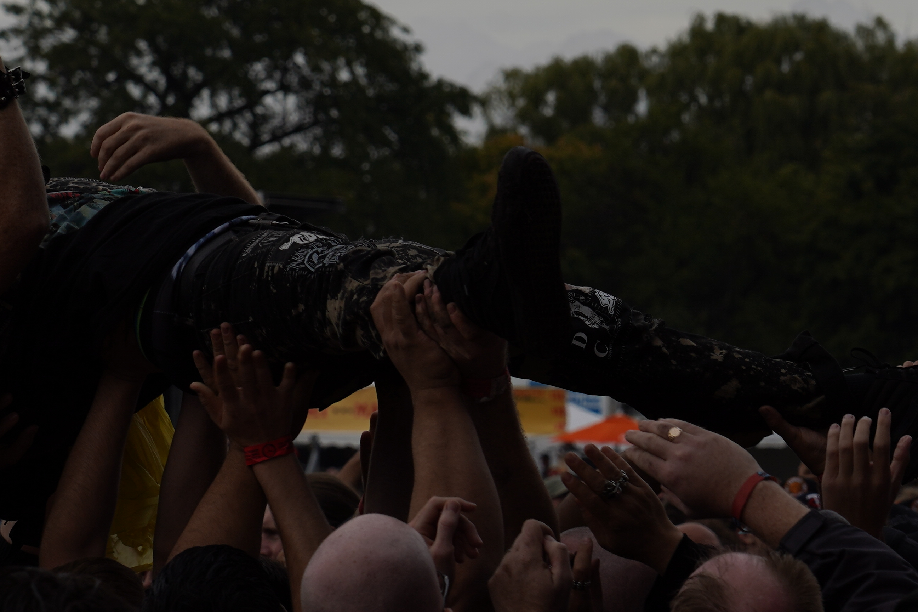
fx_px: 6195
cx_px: 483
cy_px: 147
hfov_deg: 8.5
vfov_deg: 5.6
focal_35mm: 243
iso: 100
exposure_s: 1/640
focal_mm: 105
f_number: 8
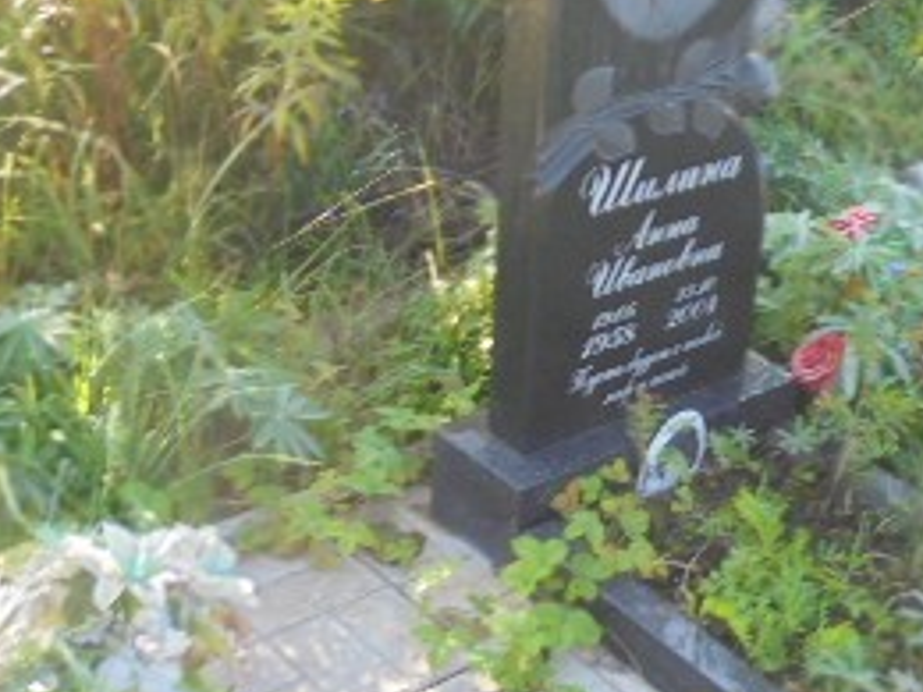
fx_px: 1706
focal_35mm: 64
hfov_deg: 30.1
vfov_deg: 22.9
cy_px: 397
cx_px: 593
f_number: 3.5
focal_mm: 4.6
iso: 100
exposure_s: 1/80
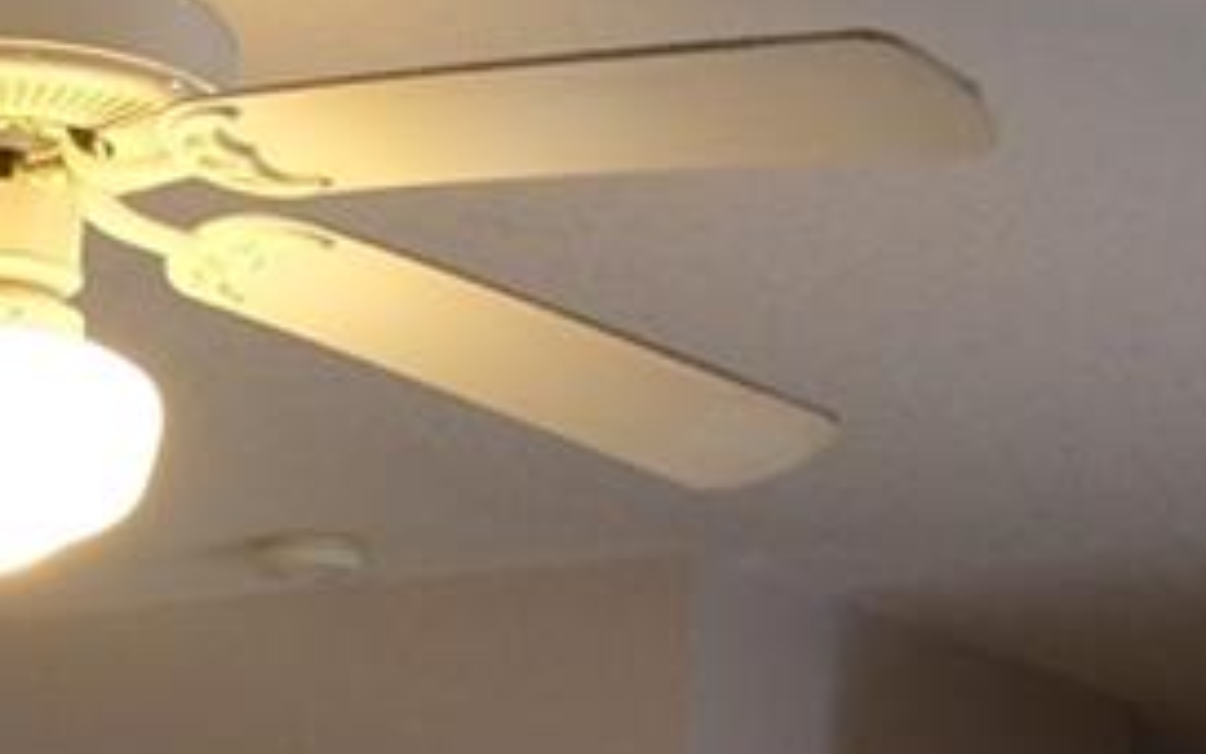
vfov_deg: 8.9
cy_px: 1610
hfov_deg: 14.8
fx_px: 4536
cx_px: -111
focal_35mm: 138
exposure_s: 1/100
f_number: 3.5
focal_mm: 15
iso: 1250
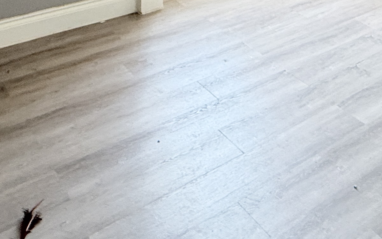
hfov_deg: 40.0
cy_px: -147
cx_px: 239
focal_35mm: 50
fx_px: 521
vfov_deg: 20.8
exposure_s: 1/96
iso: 320
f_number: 2.2
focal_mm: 2.22
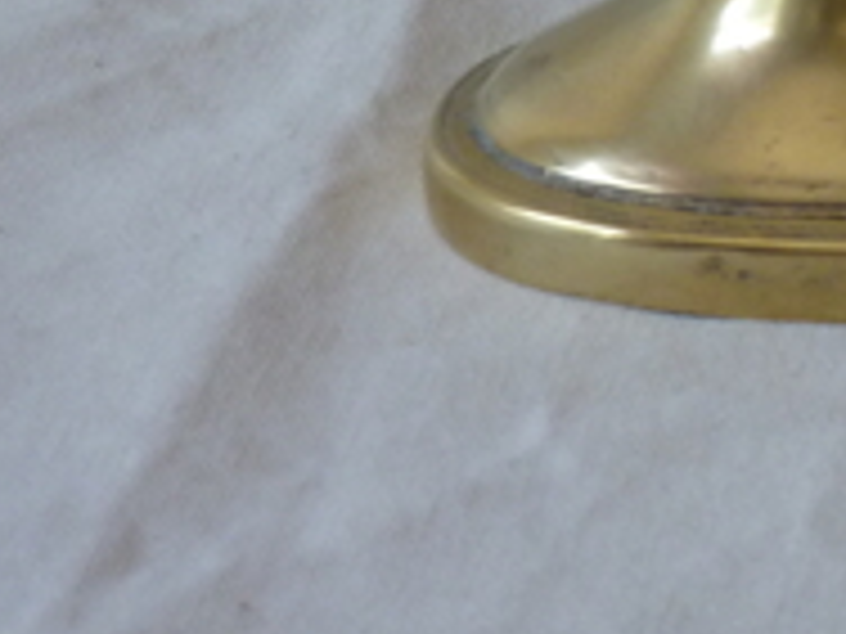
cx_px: 1314
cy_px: -306
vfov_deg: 5.1
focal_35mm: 288
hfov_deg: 6.8
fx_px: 7039
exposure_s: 1/40
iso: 200
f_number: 4.3
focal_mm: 14.7
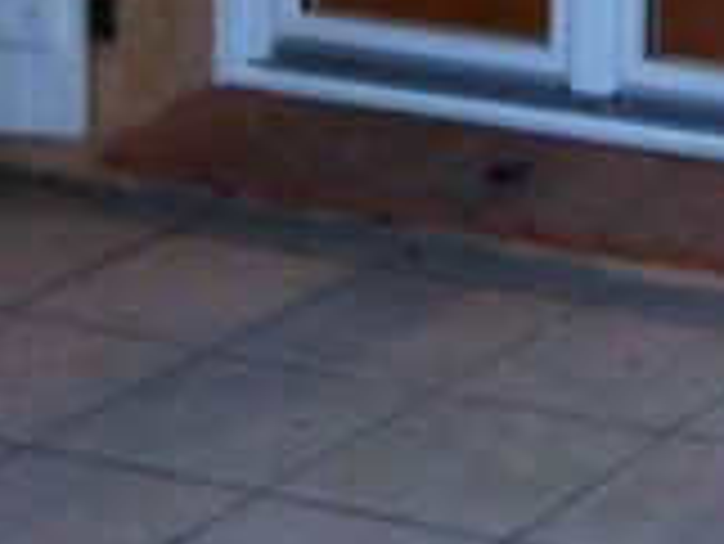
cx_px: 1578
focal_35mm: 167
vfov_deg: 8.4
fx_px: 3495
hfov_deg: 10.6
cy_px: -562
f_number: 2.8
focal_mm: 3.85
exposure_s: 1/15
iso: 160
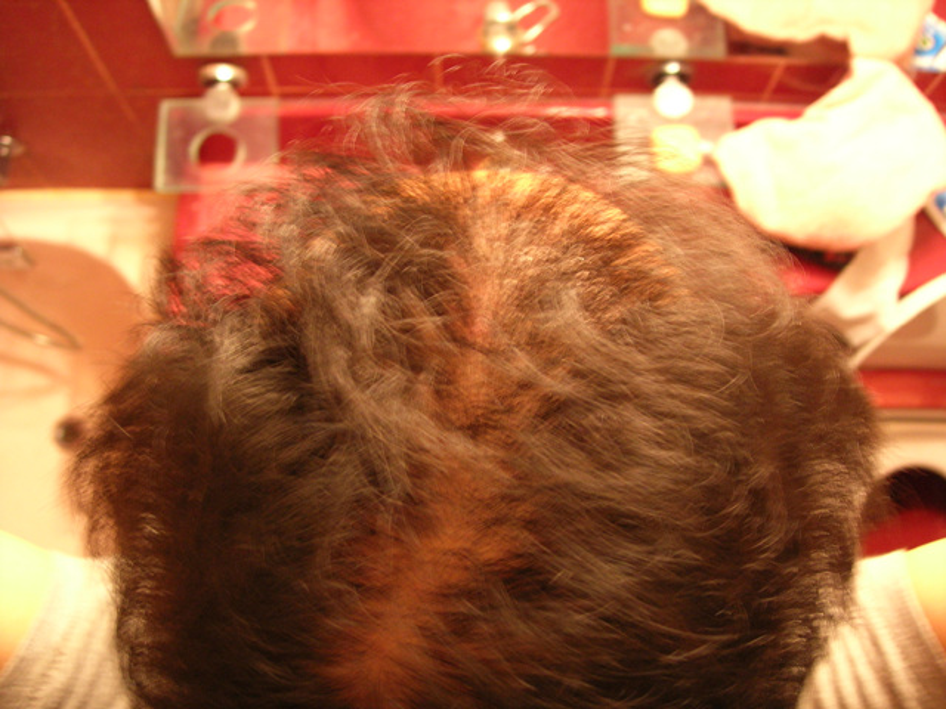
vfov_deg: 37.7
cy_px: 354
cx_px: 473
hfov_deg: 49.0
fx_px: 1038
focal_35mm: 38
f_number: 2.8
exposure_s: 1/3.3
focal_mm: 7.8
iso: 143
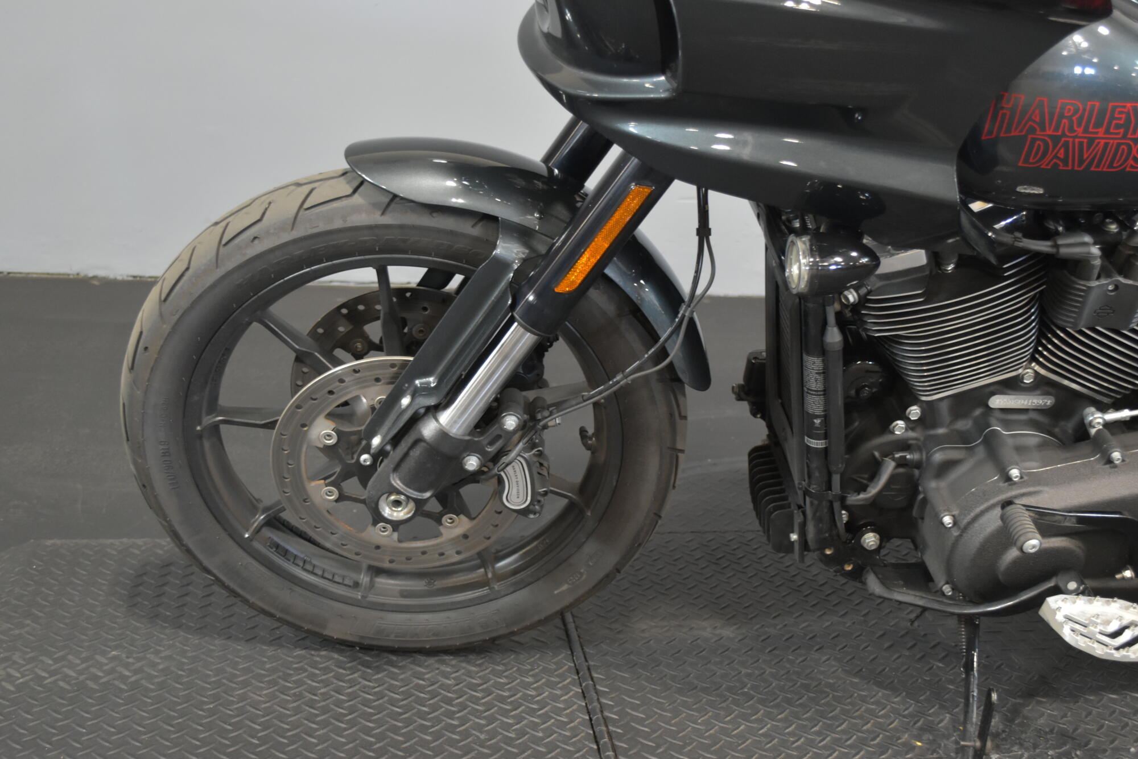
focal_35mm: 45
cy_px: 380
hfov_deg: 43.6
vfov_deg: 29.9
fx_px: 1423
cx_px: 569
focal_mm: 30
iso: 1600
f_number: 4.5
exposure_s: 1/15
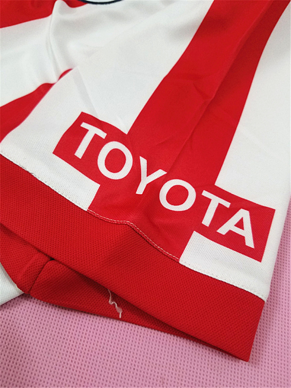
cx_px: 146
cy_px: 194
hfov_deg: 53.1
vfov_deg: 67.3
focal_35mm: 26
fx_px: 291
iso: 250
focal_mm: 4.2
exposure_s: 1/17
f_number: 1.7
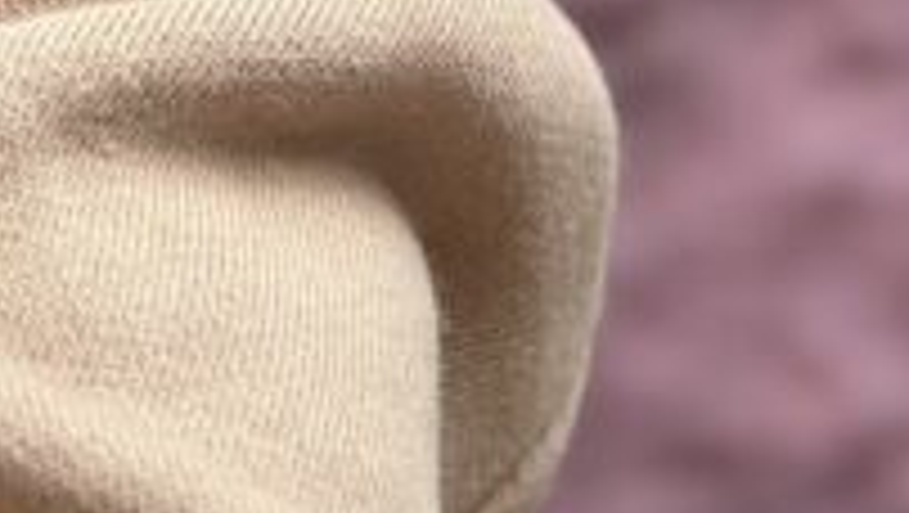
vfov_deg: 4.2
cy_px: -1660
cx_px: 284
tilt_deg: -74.8
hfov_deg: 8.1
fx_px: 6392
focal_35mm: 265
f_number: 1.78
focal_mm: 6.86
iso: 80
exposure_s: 1/233
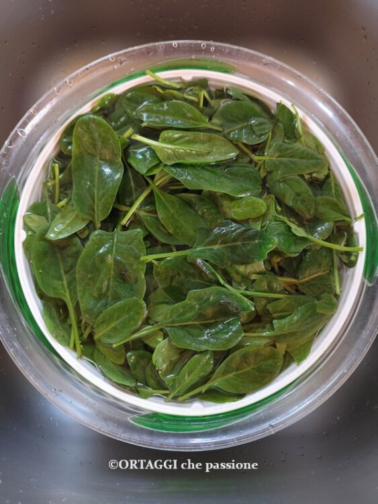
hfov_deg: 58.9
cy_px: 252
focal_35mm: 23
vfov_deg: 73.9
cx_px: 189
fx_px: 335
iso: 800
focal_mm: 6.14
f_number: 1.65
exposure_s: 1/25
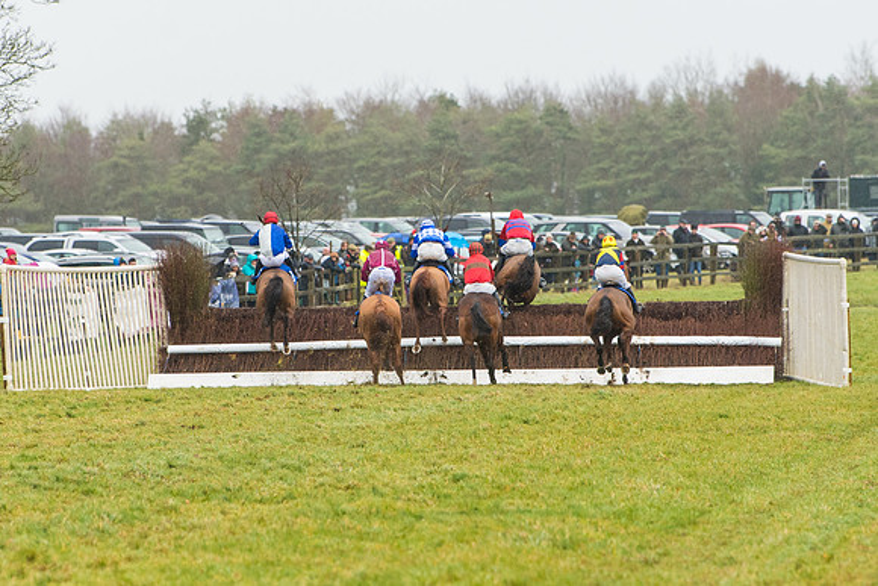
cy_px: 293
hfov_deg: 6.2
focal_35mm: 331
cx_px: 434
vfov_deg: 4.2
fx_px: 8064
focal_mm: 200
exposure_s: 1/1000
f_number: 4
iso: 1000
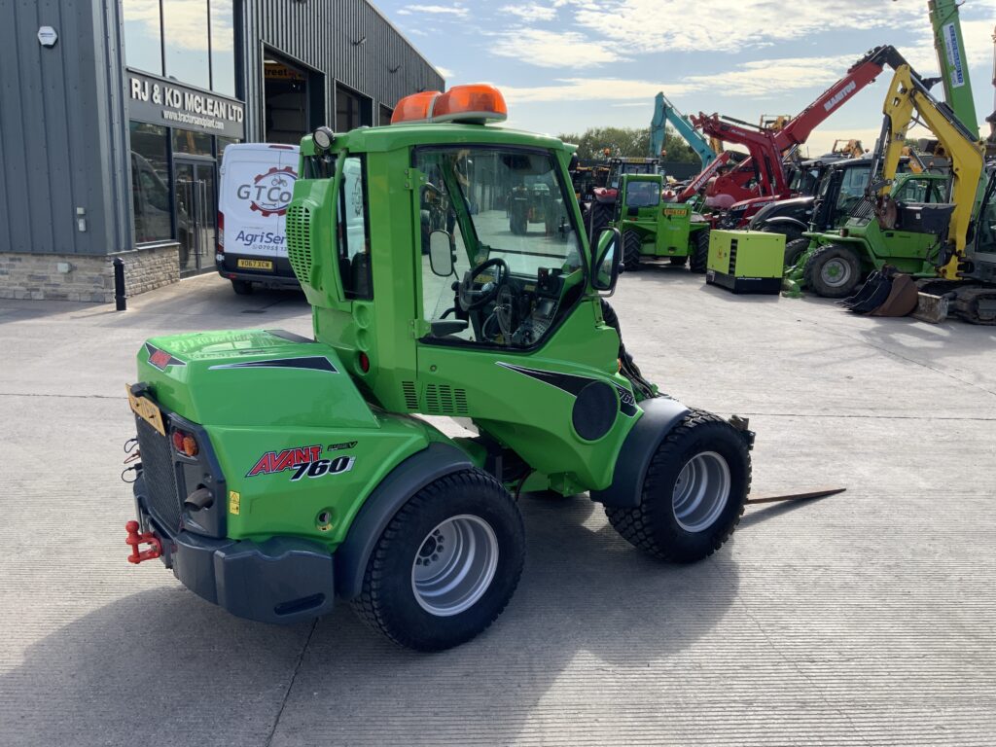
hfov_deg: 61.7
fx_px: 834
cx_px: 498
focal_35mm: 29
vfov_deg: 48.2
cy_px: 374
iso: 16
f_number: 1.8
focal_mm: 3
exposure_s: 1/842
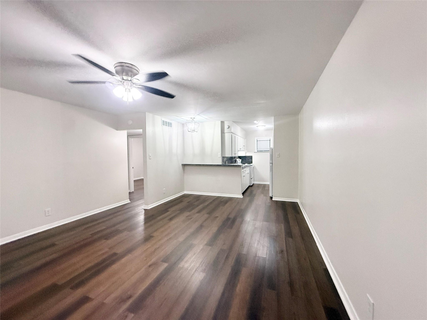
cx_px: 214
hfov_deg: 102.1
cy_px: 160
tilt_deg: -1.6
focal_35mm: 14
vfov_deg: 85.7
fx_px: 173
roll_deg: +1.0
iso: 400
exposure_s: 1/120
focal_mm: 2.22
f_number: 2.2
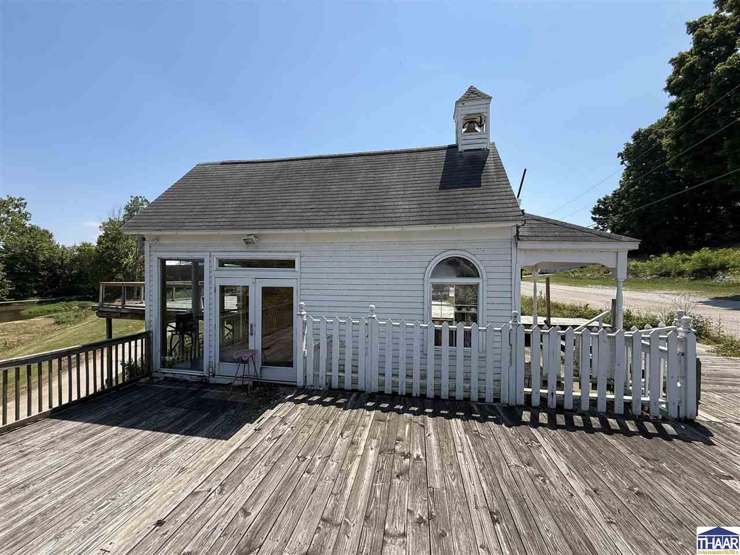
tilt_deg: +0.4
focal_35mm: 14
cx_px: 370
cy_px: 278
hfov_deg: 102.1
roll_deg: +0.6
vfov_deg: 85.7
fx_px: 299
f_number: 2.2
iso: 64
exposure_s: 1/1399
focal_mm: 2.22
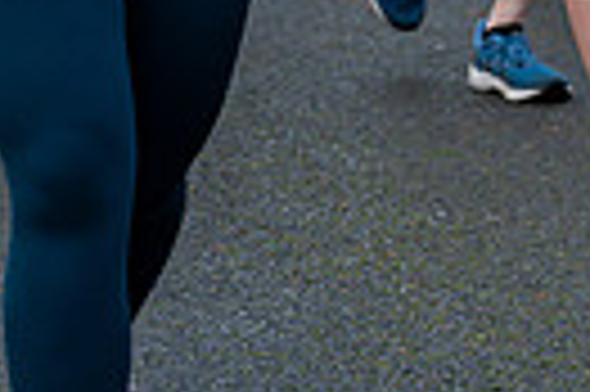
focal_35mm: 311
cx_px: 833
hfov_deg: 6.6
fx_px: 5091
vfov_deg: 4.3
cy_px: -457
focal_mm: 70
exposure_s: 1/1250
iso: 400
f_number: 2.8
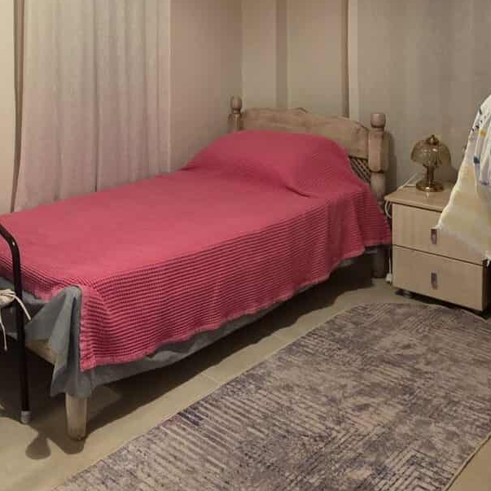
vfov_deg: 40.1
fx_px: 626
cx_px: 116
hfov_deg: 41.4
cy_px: 62
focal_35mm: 39
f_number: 1.9
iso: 400
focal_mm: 2.2
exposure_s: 1/50
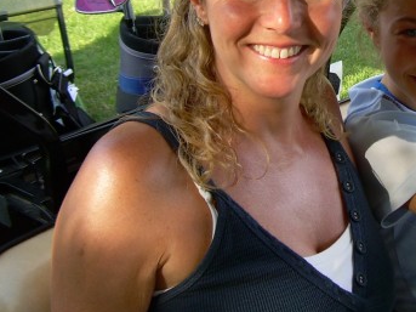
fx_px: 853
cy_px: 45
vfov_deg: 20.4
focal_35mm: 71
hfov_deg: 26.4
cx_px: 378
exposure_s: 1/177
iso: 50
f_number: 2.8
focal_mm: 6.3
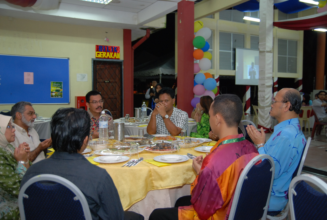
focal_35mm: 33
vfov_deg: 40.1
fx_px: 300
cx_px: 164
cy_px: 110
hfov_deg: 57.1
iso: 500
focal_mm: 22
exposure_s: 1/60
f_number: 2.8
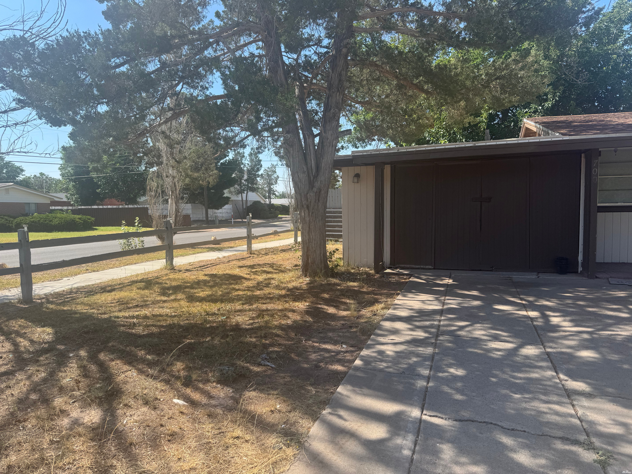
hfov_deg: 71.6
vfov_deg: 56.8
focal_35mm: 24
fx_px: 438
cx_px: 316
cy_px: 237
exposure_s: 1/2041
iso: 80
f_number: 1.78
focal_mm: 6.76
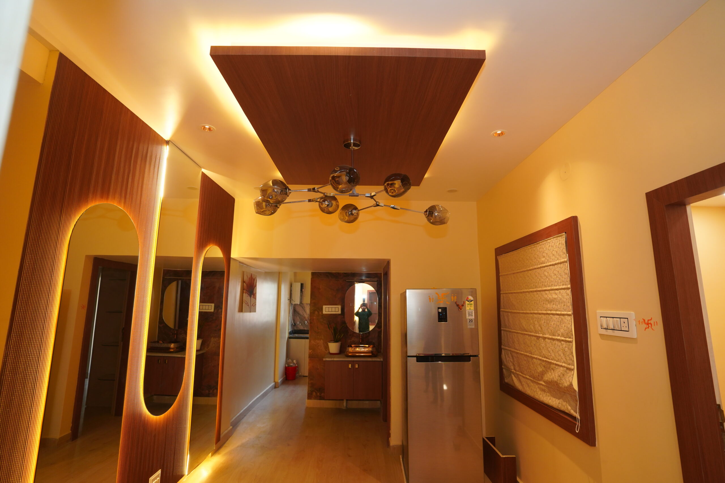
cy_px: 242
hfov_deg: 93.3
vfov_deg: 70.4
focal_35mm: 17
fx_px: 342
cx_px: 362
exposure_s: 1/100
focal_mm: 17
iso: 1250
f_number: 3.5
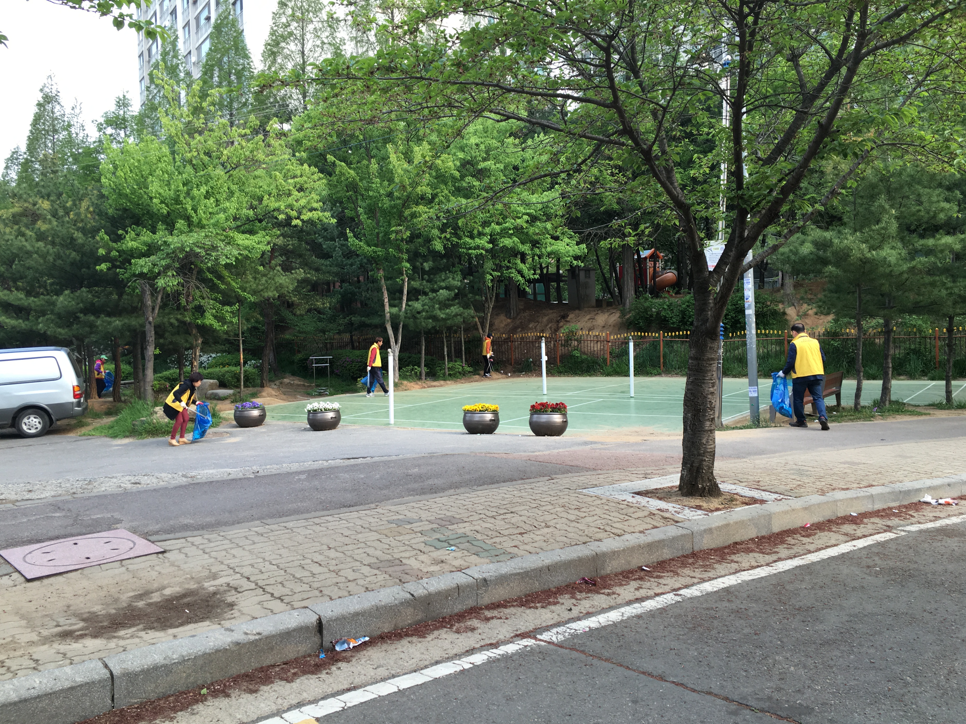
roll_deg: +1.3
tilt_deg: -1.6
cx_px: 483
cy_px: 362
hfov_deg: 61.7
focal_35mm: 29
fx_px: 809
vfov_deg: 48.2
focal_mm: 4.15
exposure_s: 1/120
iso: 32
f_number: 2.2
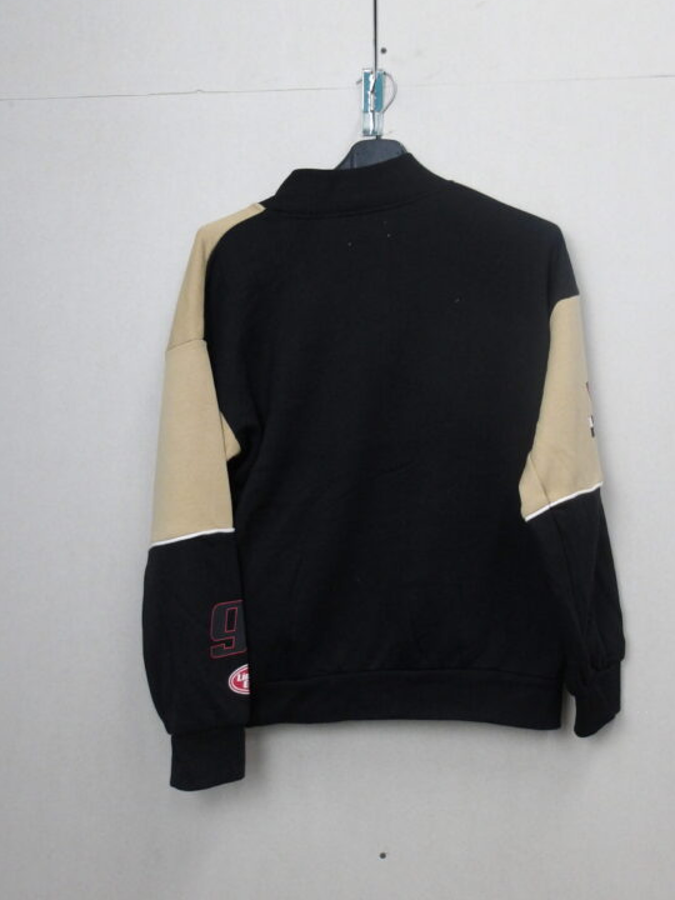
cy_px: 441
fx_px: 780
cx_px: 352
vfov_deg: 60.0
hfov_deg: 46.8
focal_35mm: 30
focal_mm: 4.9
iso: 525
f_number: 3
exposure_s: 1/60
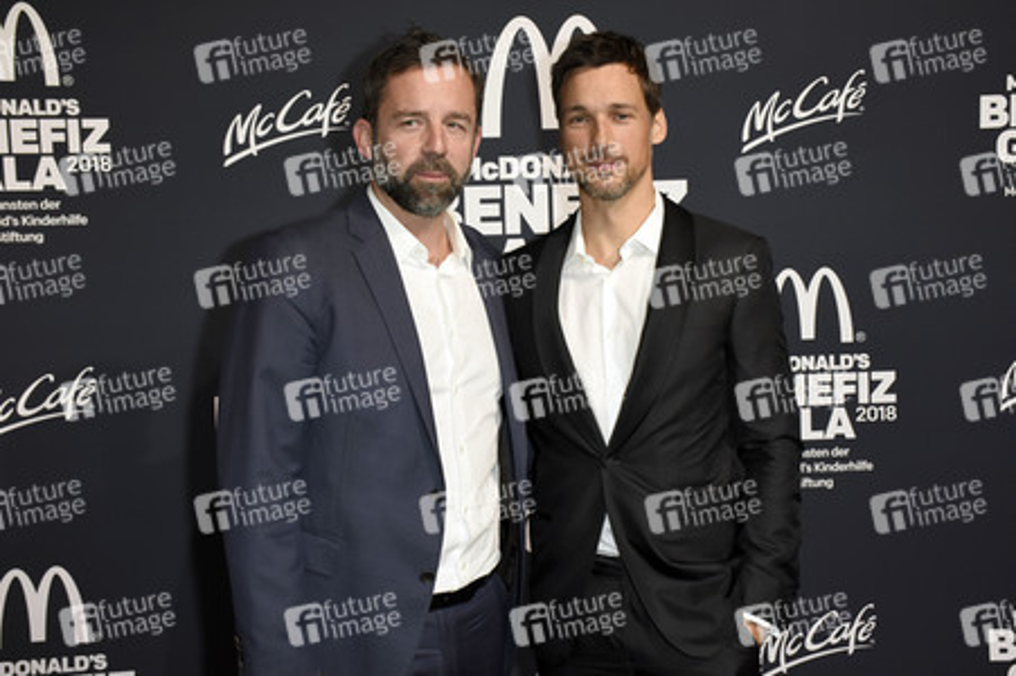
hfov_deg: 41.1
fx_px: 1354
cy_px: 338
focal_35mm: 48
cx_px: 508
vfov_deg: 28.0
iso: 800
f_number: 6.3
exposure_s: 1/160
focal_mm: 32
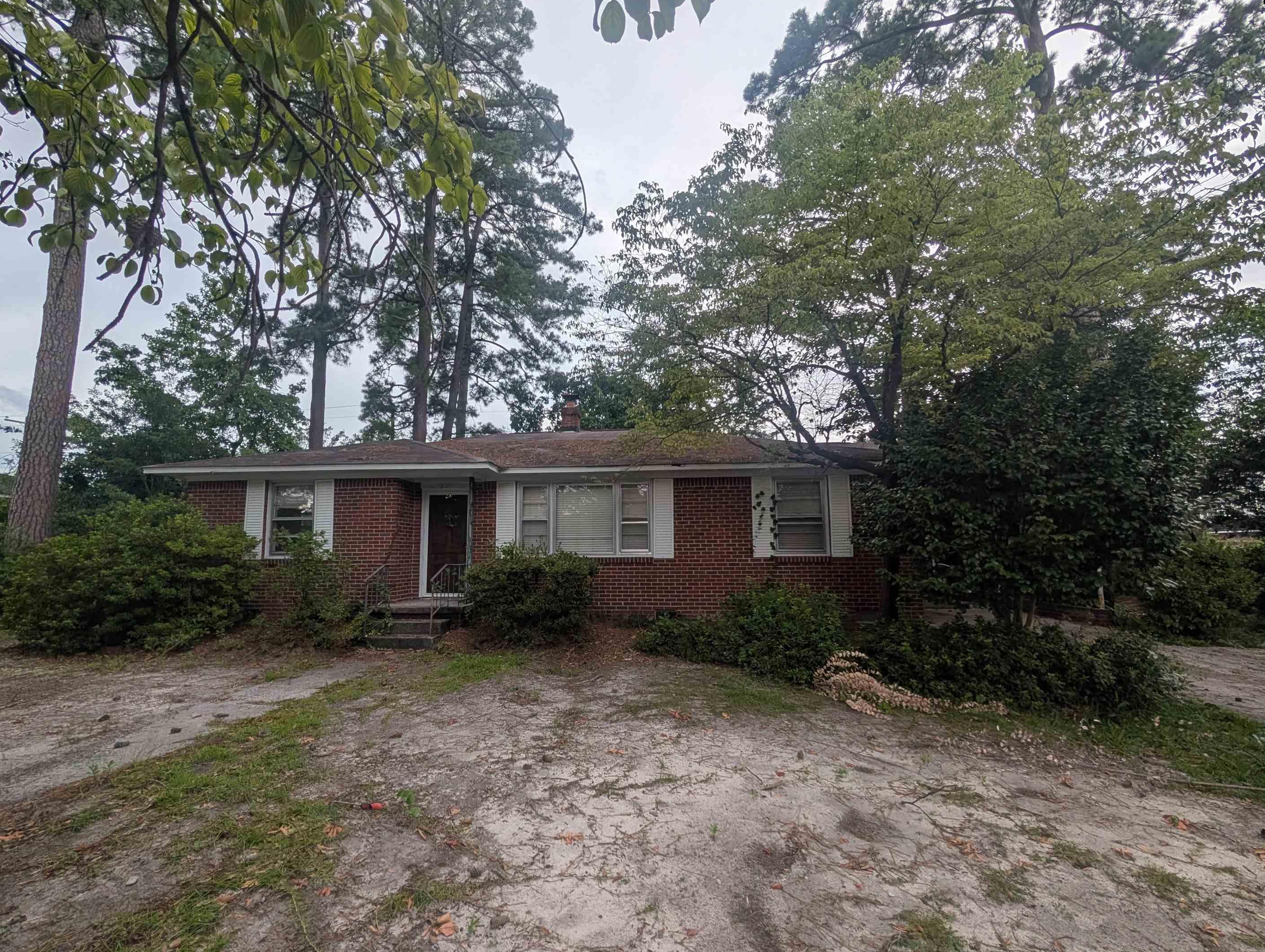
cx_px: 622
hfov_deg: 106.1
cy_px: 497
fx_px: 476
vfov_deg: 90.0
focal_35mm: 13
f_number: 1.7
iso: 57
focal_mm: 2.02
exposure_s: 1/813
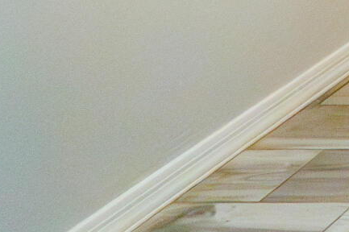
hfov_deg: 10.9
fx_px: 1007
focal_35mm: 104
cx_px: 1095
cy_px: -445
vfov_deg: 10.1
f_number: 4
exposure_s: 1/200
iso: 2500
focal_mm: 10
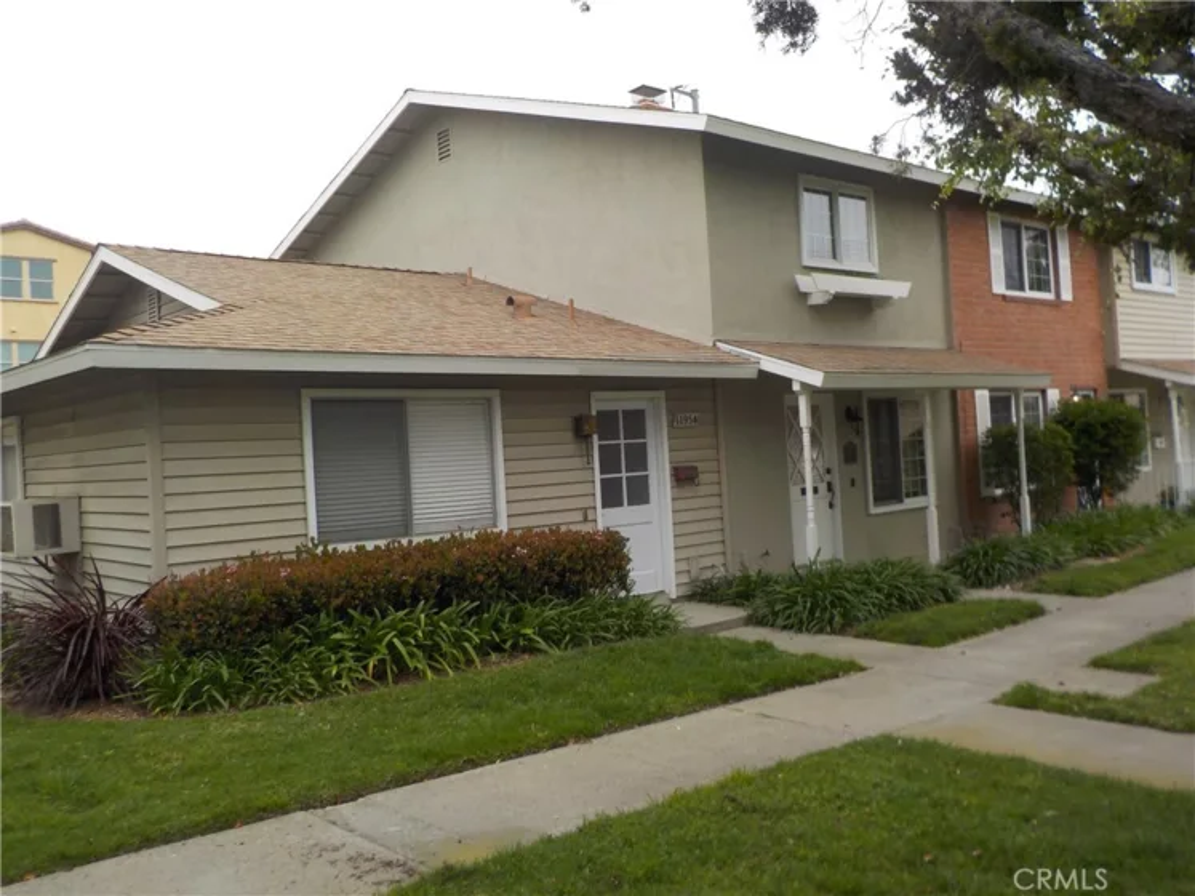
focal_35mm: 30
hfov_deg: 60.0
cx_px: 598
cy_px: 448
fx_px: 1035
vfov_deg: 46.8
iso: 125
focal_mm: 4.1
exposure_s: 1/250
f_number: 3.3
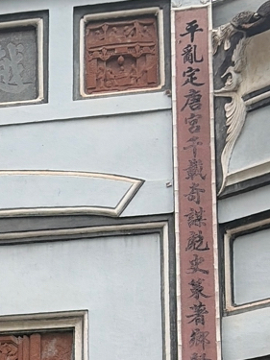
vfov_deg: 17.4
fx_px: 1082
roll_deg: -1.4
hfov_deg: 13.5
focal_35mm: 104
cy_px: 510
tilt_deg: +13.5
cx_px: -116
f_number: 1.6
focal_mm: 5.96
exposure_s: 1/1550
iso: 64
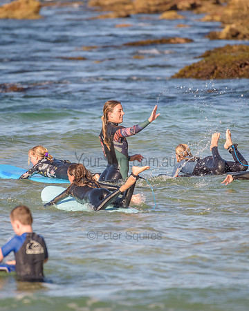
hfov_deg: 2.2
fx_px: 6481
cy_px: 156
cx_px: 100
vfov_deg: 2.8
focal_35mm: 704
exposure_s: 1/2000
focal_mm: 500
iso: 360
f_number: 5.6
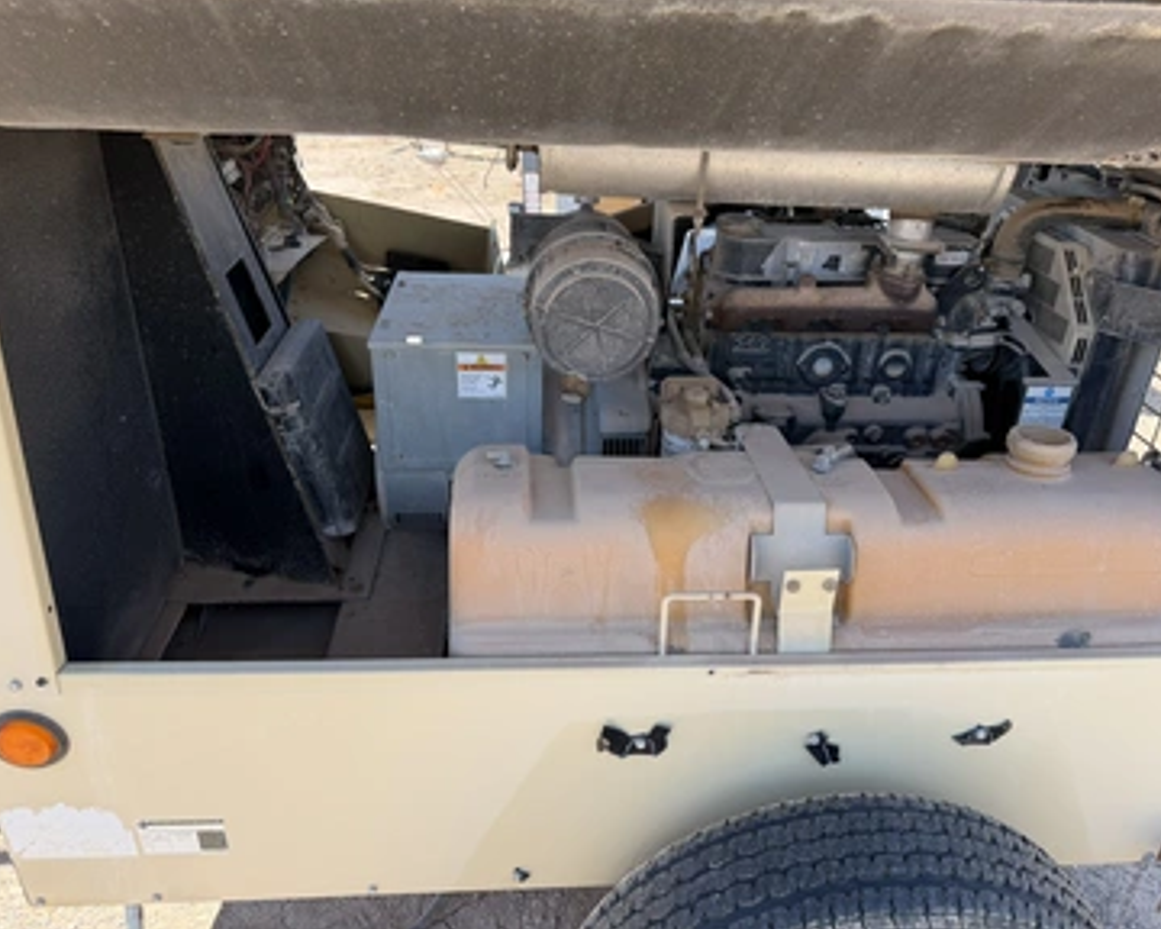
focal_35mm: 26
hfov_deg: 65.9
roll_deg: -0.9
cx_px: 632
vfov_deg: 54.9
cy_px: 448
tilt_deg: -27.0
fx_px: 893
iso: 100
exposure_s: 1/1106
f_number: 1.78
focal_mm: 6.76
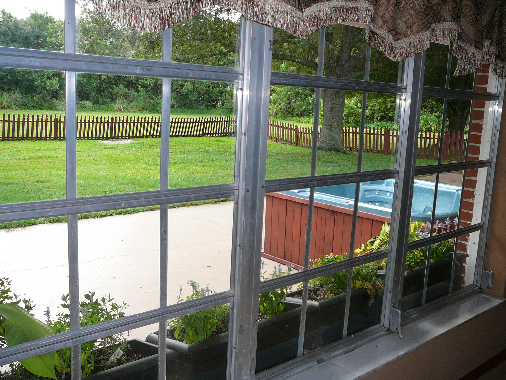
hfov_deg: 52.6
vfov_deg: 40.7
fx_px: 512
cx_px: 253
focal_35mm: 35
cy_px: 190
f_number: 2.8
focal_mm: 5.2
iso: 80
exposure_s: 1/125
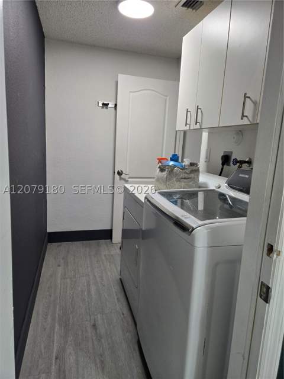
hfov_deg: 58.9
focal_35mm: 23
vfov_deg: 73.9
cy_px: 190
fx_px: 252
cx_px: 142
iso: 125
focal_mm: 5.4
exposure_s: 1/120
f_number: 1.8
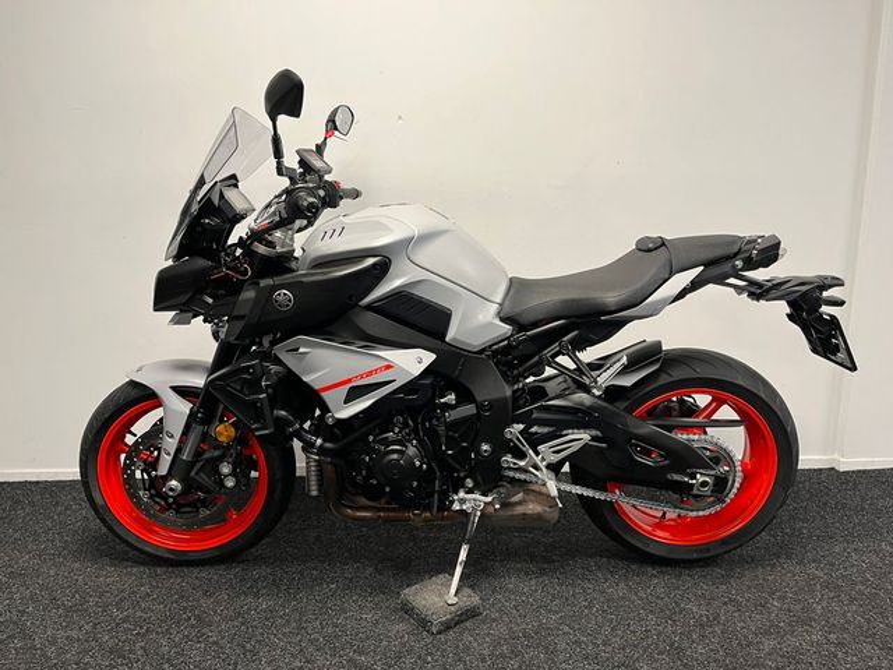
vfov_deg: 53.1
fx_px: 671
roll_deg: +1.3
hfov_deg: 67.3
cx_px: 446
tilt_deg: -12.0
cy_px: 335
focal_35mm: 26
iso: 100
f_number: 1.6
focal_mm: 5.1
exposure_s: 1/50
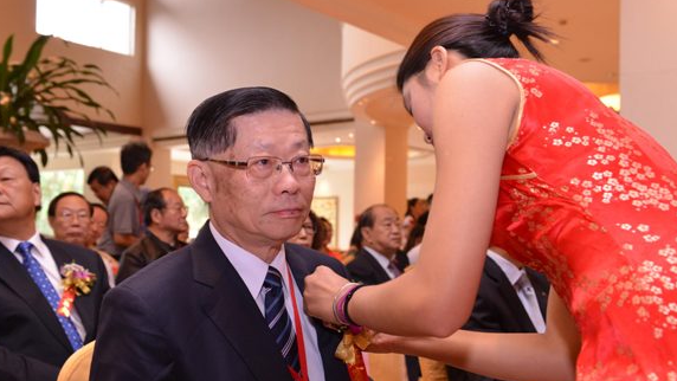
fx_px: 736
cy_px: 209
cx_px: 329
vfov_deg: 29.0
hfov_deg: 49.4
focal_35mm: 41
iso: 2000
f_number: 5.6
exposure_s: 1/50
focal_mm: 35
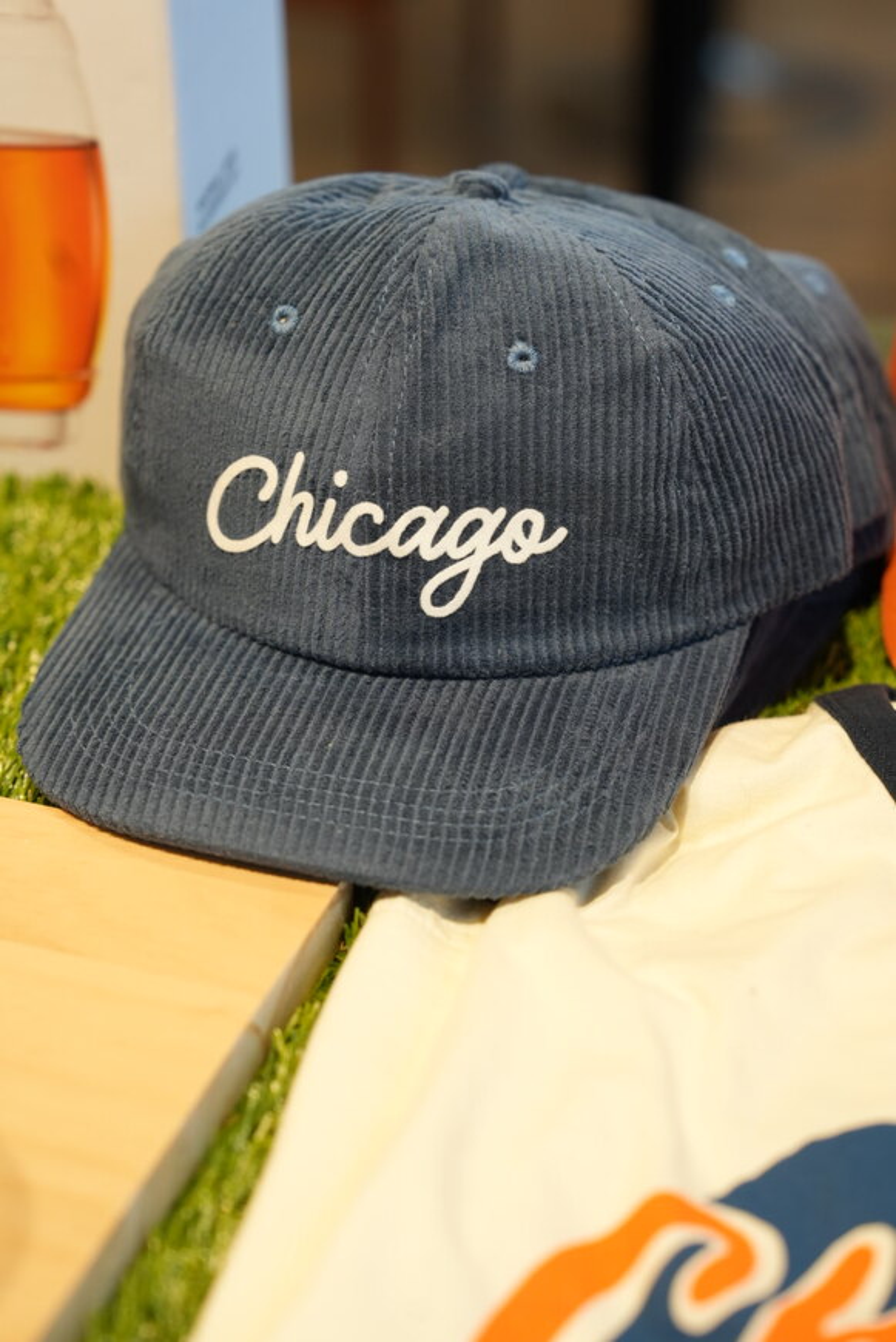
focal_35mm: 70
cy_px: 671
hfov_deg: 19.5
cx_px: 448
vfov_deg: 28.8
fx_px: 2610
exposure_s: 1/80
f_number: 4
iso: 800
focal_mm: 70
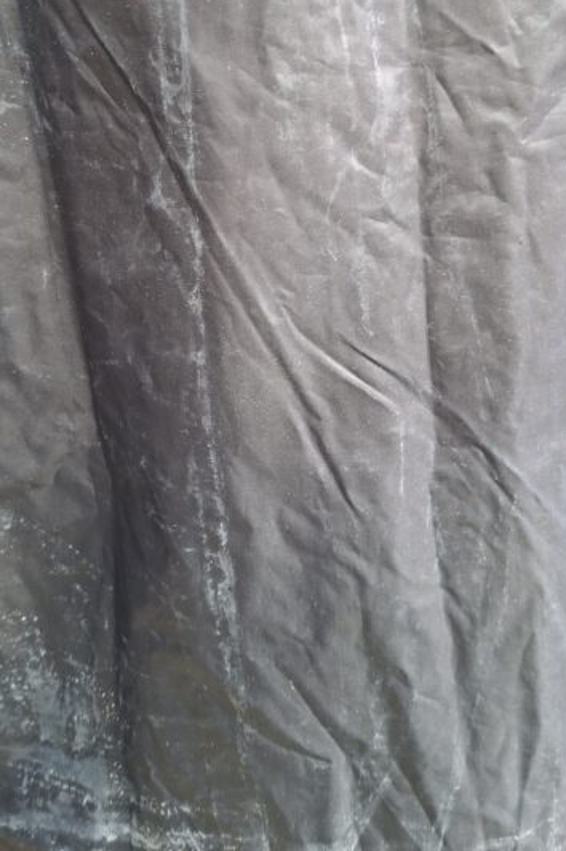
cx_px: 275
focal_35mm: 36
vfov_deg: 51.8
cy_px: 262
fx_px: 850
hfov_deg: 36.8
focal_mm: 5.54
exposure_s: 1/50
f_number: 1.8
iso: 160
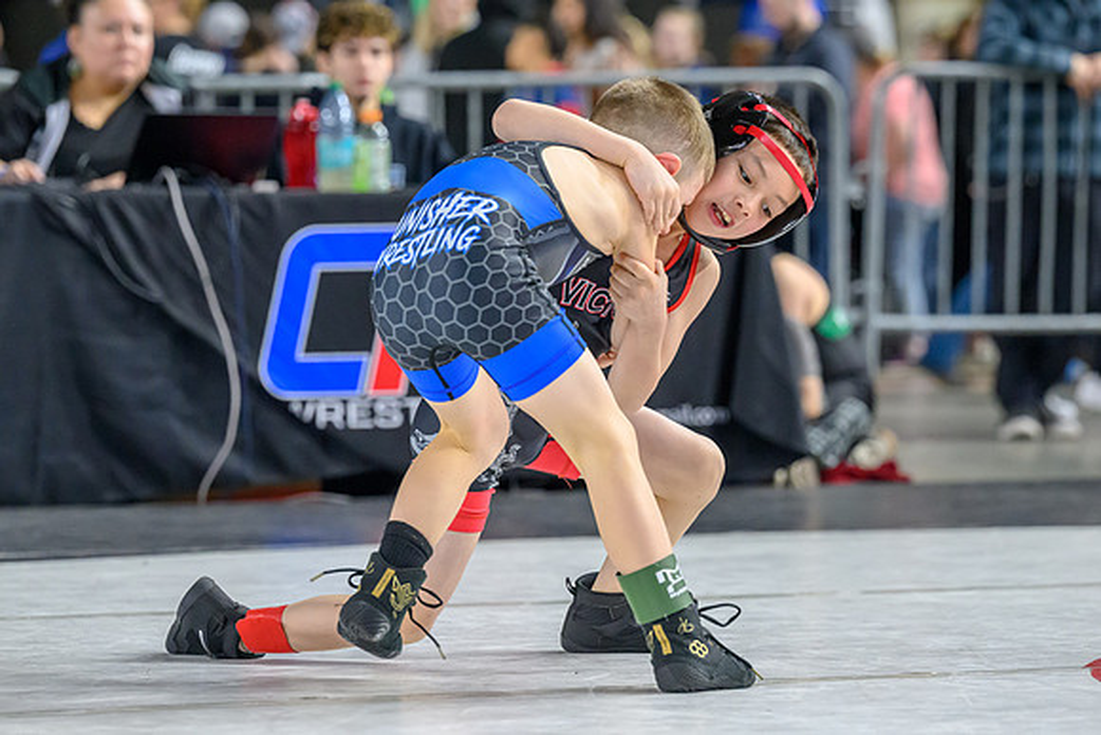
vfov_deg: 6.7
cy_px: 365
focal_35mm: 204
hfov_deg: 10.1
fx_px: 6242
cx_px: 562
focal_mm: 165
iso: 7200
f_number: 4.5
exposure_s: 1/640
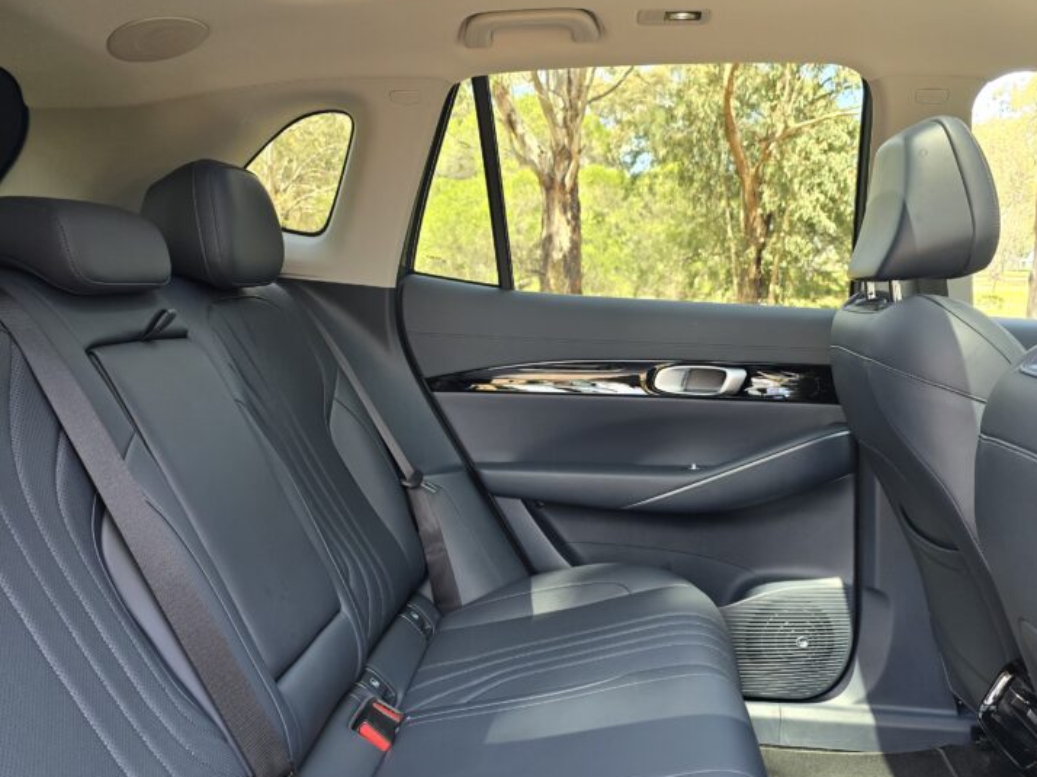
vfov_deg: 42.7
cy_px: 472
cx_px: 511
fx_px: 988
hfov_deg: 55.4
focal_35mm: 33
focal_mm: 6.3
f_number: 1.7
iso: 100
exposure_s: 1/180
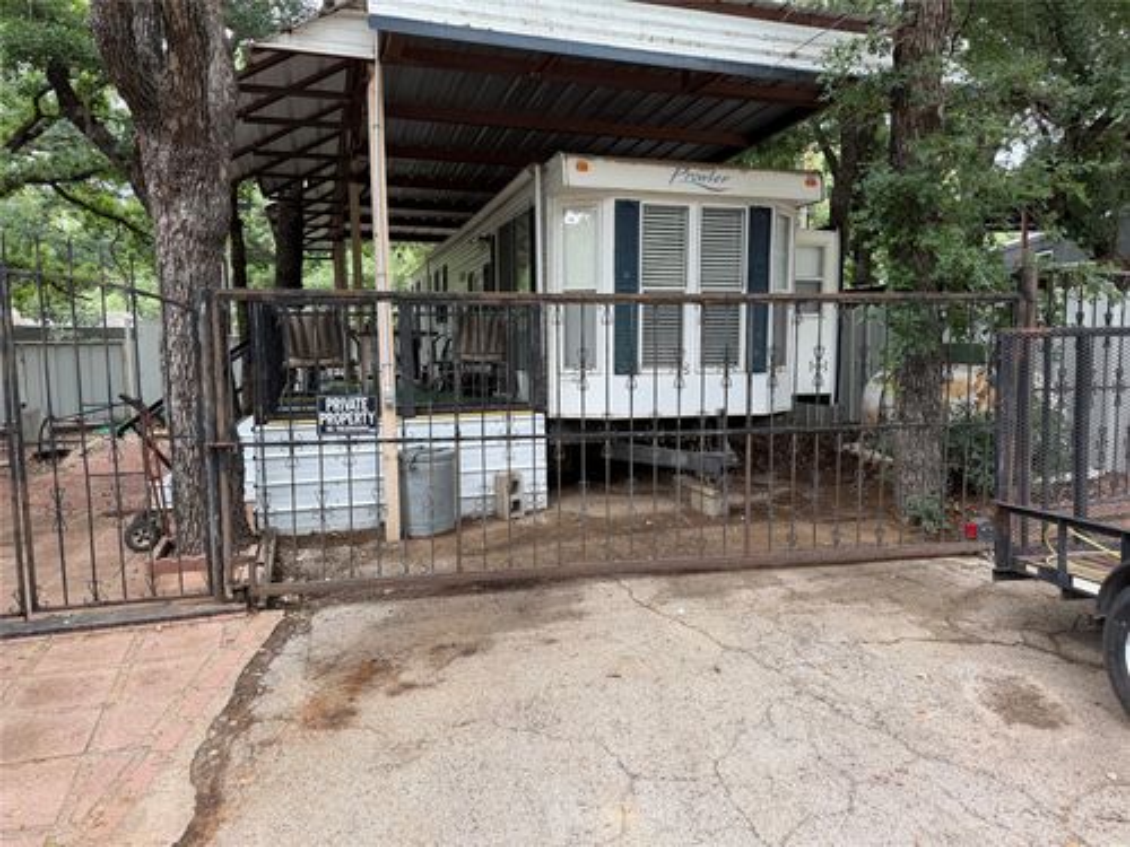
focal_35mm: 24
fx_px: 783
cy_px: 424
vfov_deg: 56.8
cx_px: 565
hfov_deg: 71.6
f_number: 1.78
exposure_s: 1/360
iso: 80
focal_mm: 6.76
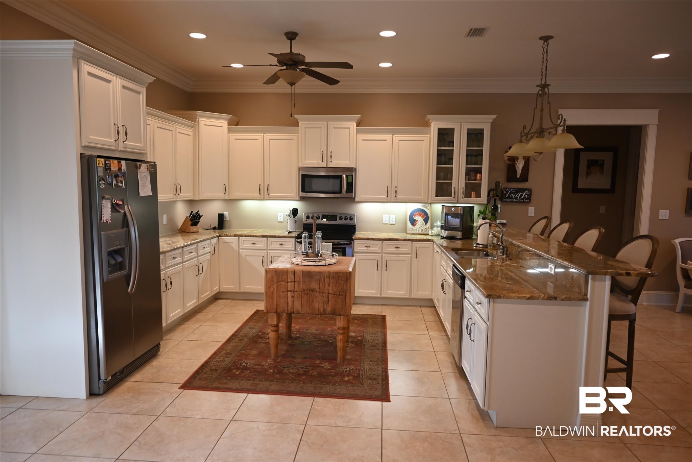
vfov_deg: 53.2
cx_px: 346
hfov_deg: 73.7
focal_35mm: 24
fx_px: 461
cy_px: 231
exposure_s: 1/125
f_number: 4
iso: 1600
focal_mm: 24
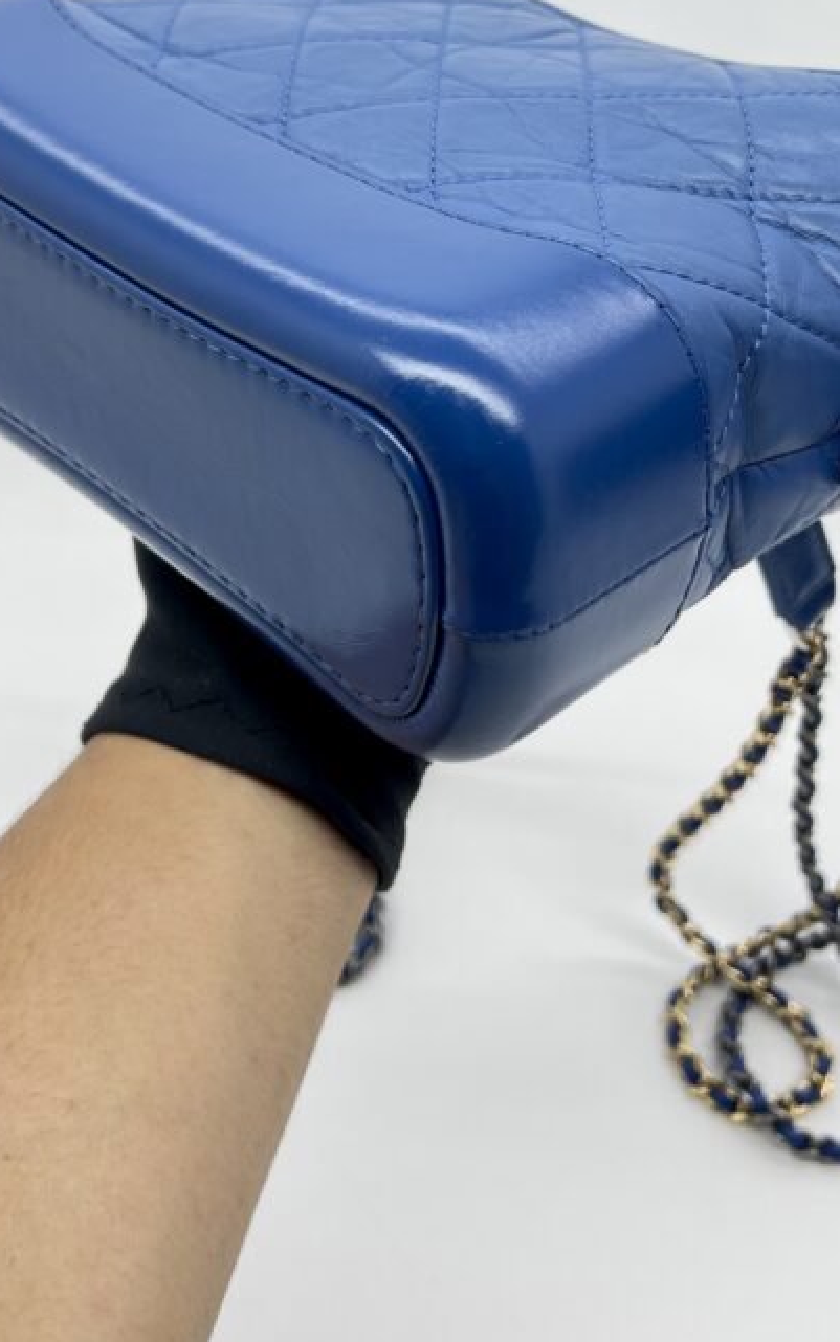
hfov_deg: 29.2
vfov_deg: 43.9
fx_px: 1611
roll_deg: +0.8
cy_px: 343
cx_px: 442
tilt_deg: -27.1
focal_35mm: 44
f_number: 1.5
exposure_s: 1/100
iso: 32
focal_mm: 5.7
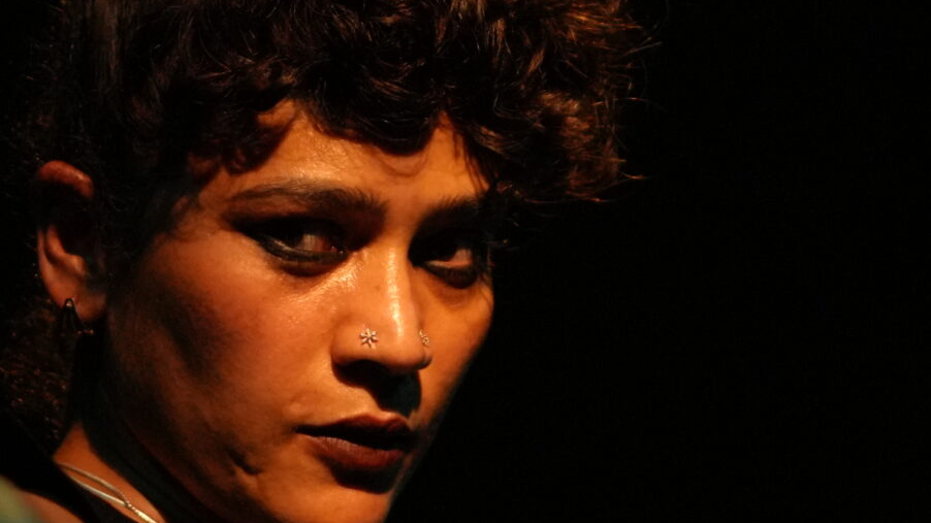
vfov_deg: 5.4
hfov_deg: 9.7
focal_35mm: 223
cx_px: 264
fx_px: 5504
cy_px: 350
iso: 2500
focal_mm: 50
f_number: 1.8
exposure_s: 1/350
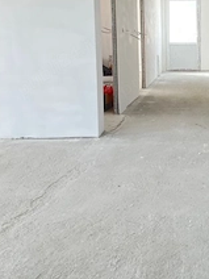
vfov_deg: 38.2
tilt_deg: -7.8
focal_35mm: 49
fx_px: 394
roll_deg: +0.7
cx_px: 188
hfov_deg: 28.5
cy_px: 80
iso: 80
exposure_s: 1/121
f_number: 1.5
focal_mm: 5.7
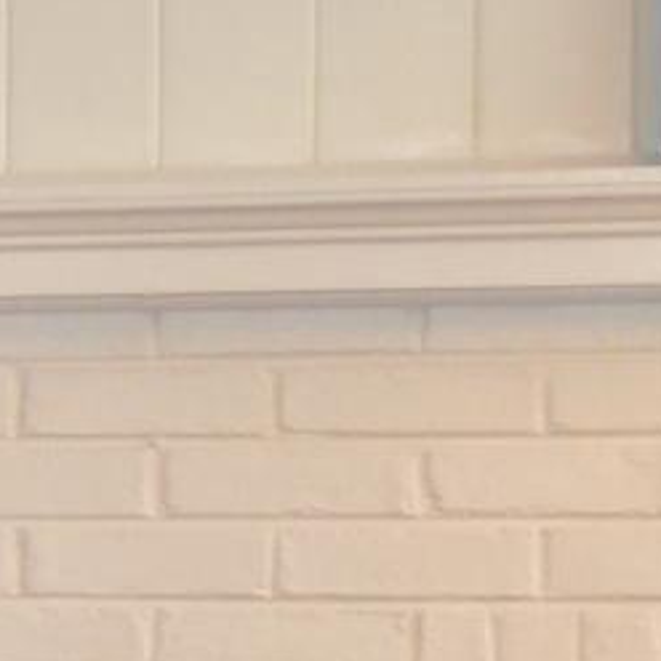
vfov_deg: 6.9
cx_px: -2052
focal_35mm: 253
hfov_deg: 5.8
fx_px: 5466
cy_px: 742
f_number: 4
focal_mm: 24
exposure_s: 1/60
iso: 1100
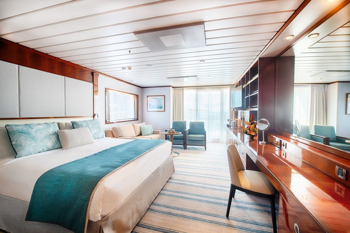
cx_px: 175
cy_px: 116
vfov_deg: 81.2
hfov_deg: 104.3
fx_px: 136
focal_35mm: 14
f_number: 8
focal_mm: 14
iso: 800
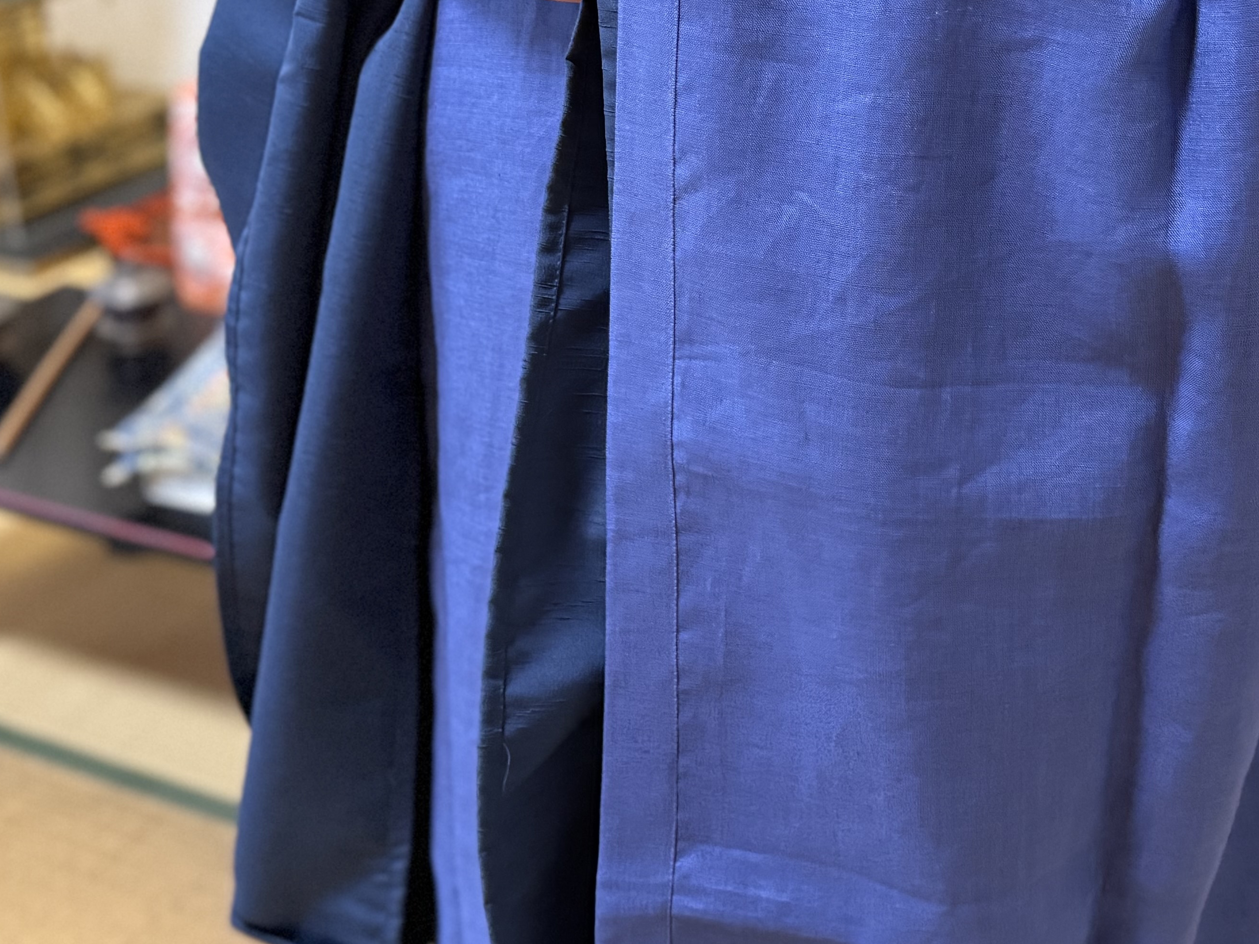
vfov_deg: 27.7
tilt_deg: -21.2
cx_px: 762
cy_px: 242
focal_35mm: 52
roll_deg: +0.3
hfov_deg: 36.7
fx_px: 1891
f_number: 1.78
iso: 640
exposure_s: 1/60
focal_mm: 6.76
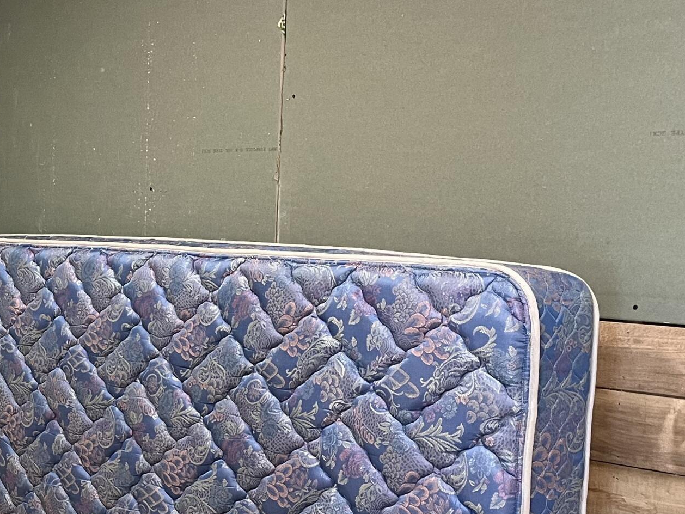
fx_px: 1227
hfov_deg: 29.0
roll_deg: -0.3
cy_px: 367
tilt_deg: -7.8
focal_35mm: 62
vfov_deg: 23.5
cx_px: -18
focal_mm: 5.1
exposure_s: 1/60
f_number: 1.6
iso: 200
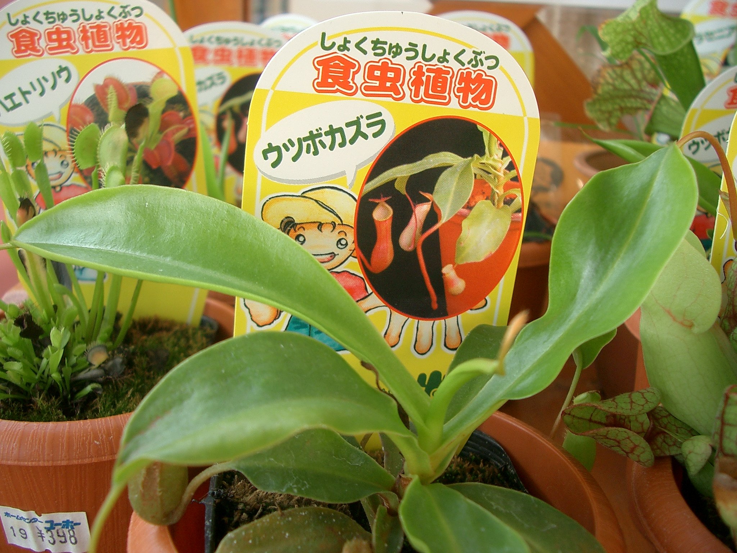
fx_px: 745
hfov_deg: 52.6
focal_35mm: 35
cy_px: 276
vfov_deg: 40.7
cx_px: 368
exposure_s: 1/100
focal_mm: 5.8
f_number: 2.6
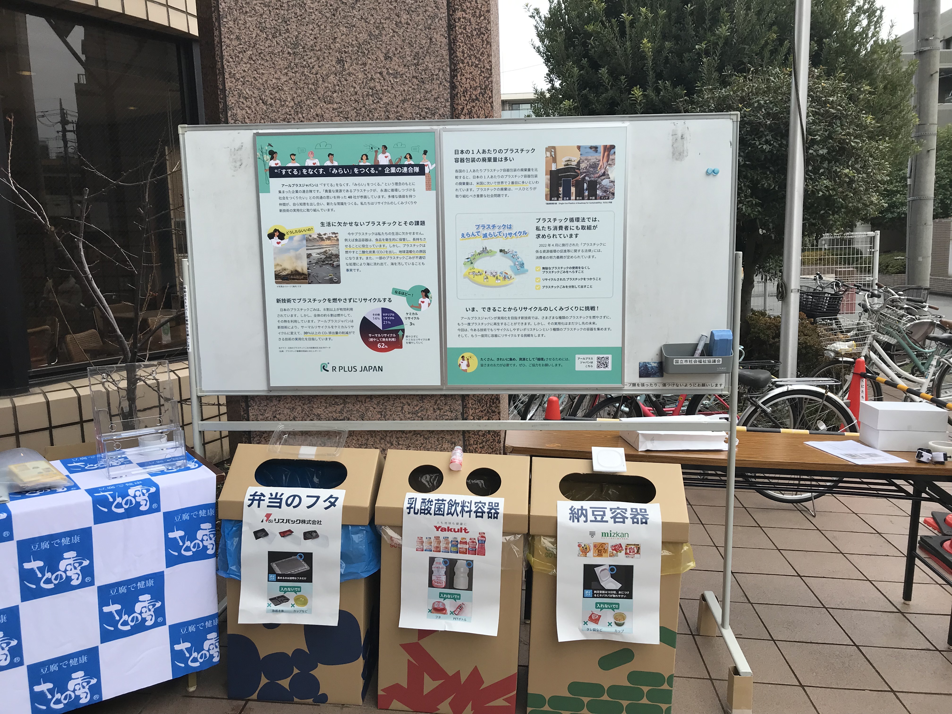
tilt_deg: -8.0
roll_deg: +0.2
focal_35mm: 28
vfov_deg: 49.7
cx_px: 476
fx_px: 770
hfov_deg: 63.4
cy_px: 357
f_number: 1.8
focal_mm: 3.99
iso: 20
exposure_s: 1/725
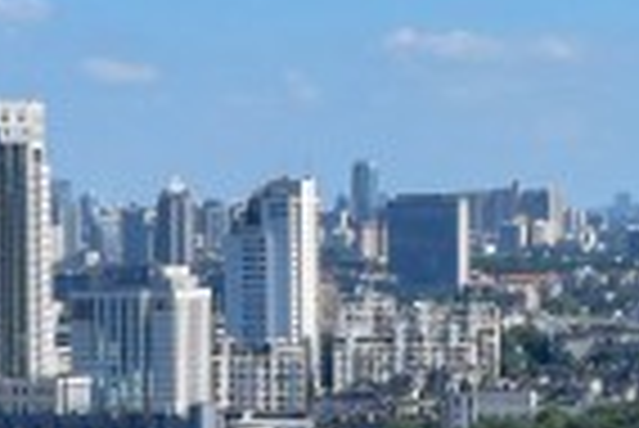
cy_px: 532
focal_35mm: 273
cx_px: -666
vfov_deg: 5.0
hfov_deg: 7.2
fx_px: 4851
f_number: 6.7
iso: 400
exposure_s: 1/2000
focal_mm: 24
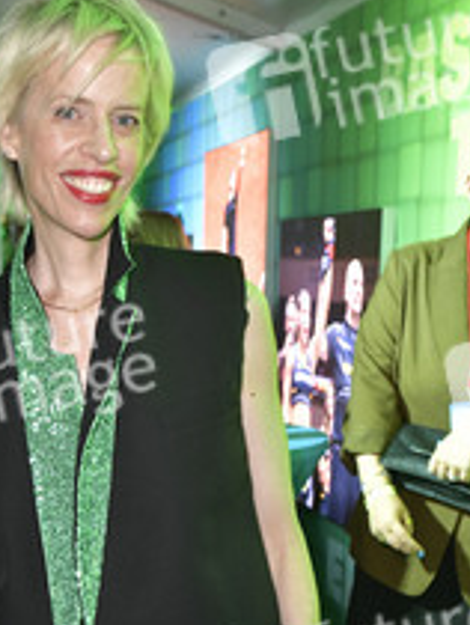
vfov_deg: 29.4
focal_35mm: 64
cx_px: 89
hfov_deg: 22.6
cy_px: 524
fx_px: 1156
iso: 2000
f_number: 5
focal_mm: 35
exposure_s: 1/200
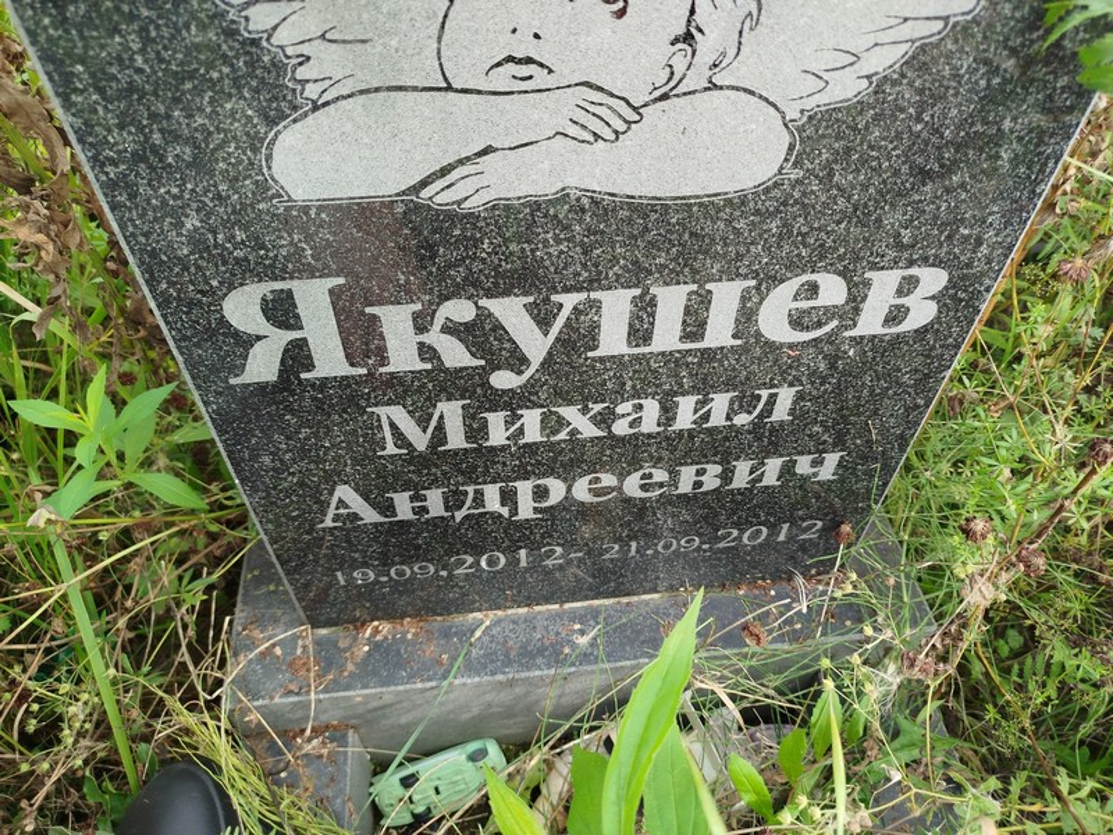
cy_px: 418
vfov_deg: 56.8
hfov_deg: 71.6
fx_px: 772
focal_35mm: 24
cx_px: 556
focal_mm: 5.31
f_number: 1.7
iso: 64
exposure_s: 1/100
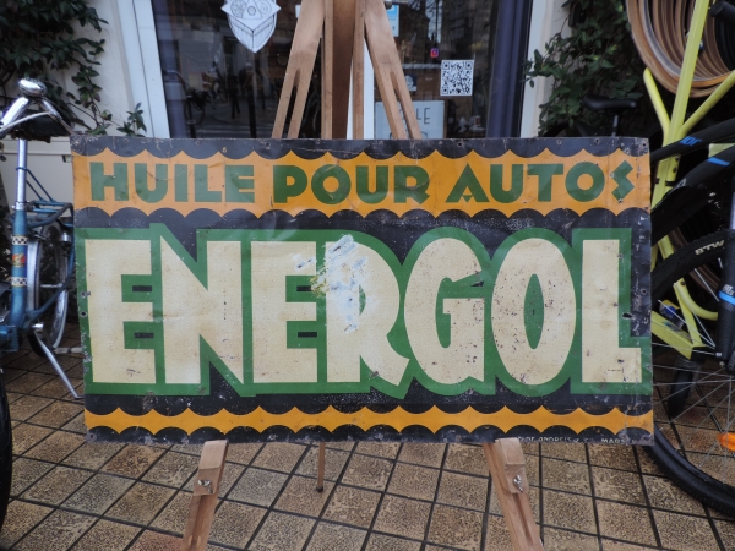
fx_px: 510
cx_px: 368
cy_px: 276
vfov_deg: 56.8
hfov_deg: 71.6
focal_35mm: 24
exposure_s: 1/80
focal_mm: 4.3
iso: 80
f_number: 3
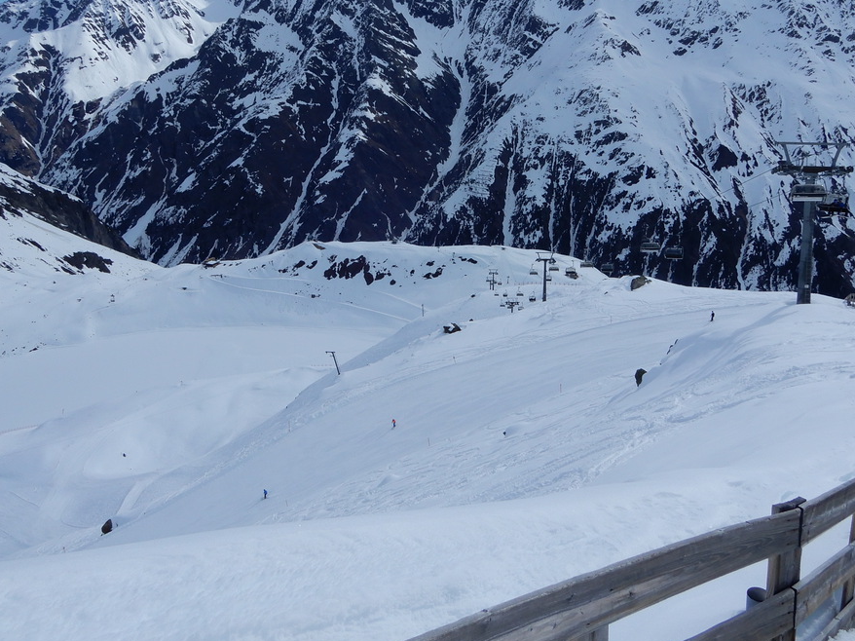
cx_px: 403
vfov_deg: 40.2
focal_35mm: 35
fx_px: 864
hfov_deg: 52.6
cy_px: 210
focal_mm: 4.3
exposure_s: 1/1600
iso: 80
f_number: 4.5
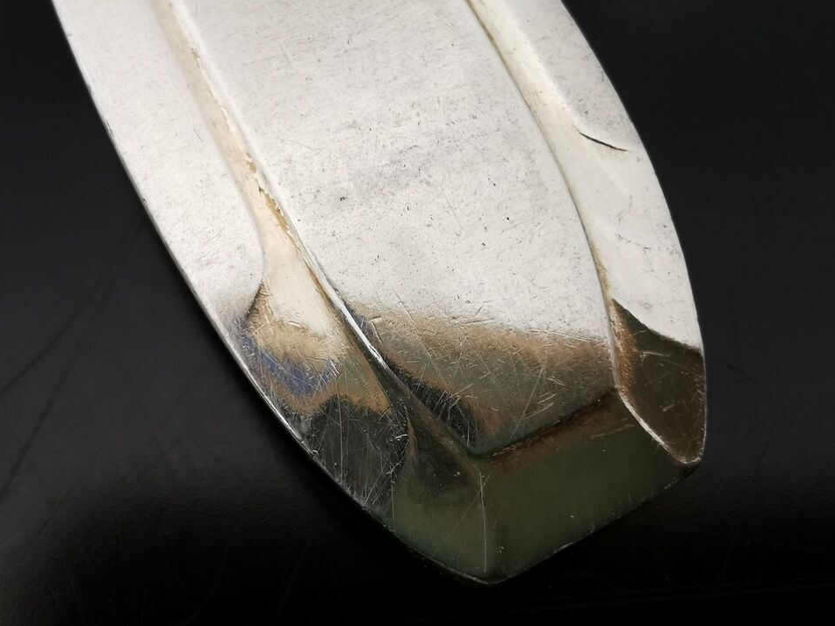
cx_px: 432
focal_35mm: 28
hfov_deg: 63.4
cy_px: 307
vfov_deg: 49.7
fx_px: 675
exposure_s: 1/33.3
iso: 125
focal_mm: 2.26
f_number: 2.2
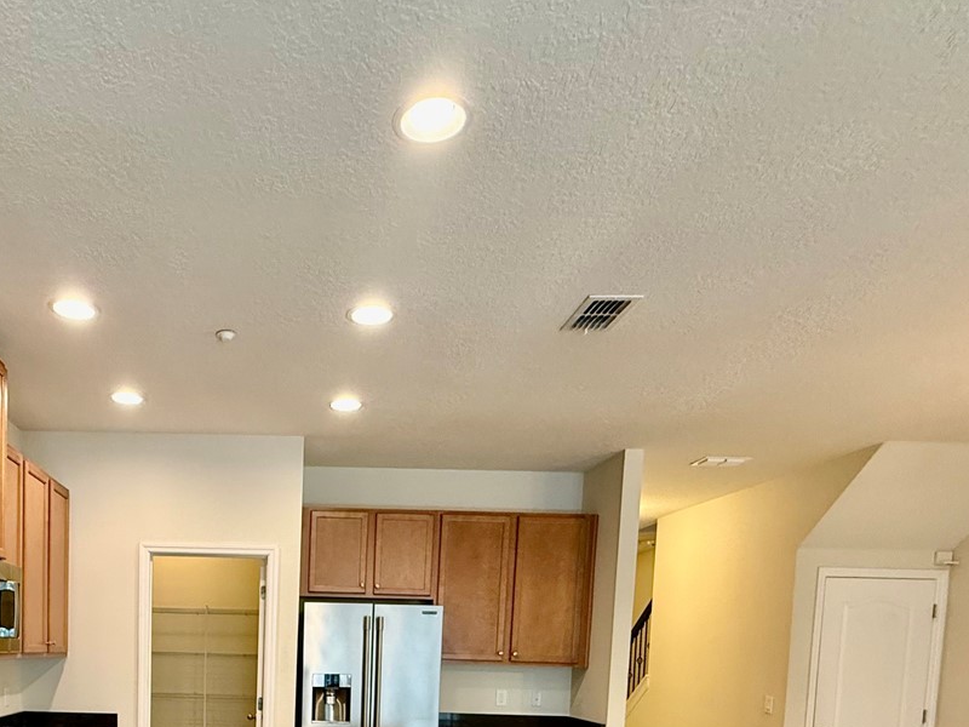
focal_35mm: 28
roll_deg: -1.5
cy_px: 712
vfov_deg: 43.3
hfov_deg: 60.5
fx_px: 784
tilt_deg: -4.4
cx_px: 262
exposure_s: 1/60
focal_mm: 2.22
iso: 250
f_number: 2.2
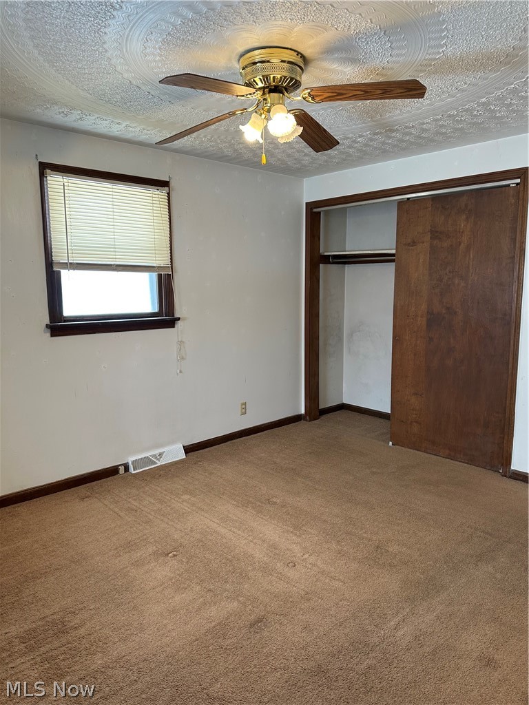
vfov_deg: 71.6
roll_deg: -0.5
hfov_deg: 56.8
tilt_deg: -7.5
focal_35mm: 24
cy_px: 352
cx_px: 264
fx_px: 489
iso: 125
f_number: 1.78
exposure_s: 1/60
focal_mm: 6.86
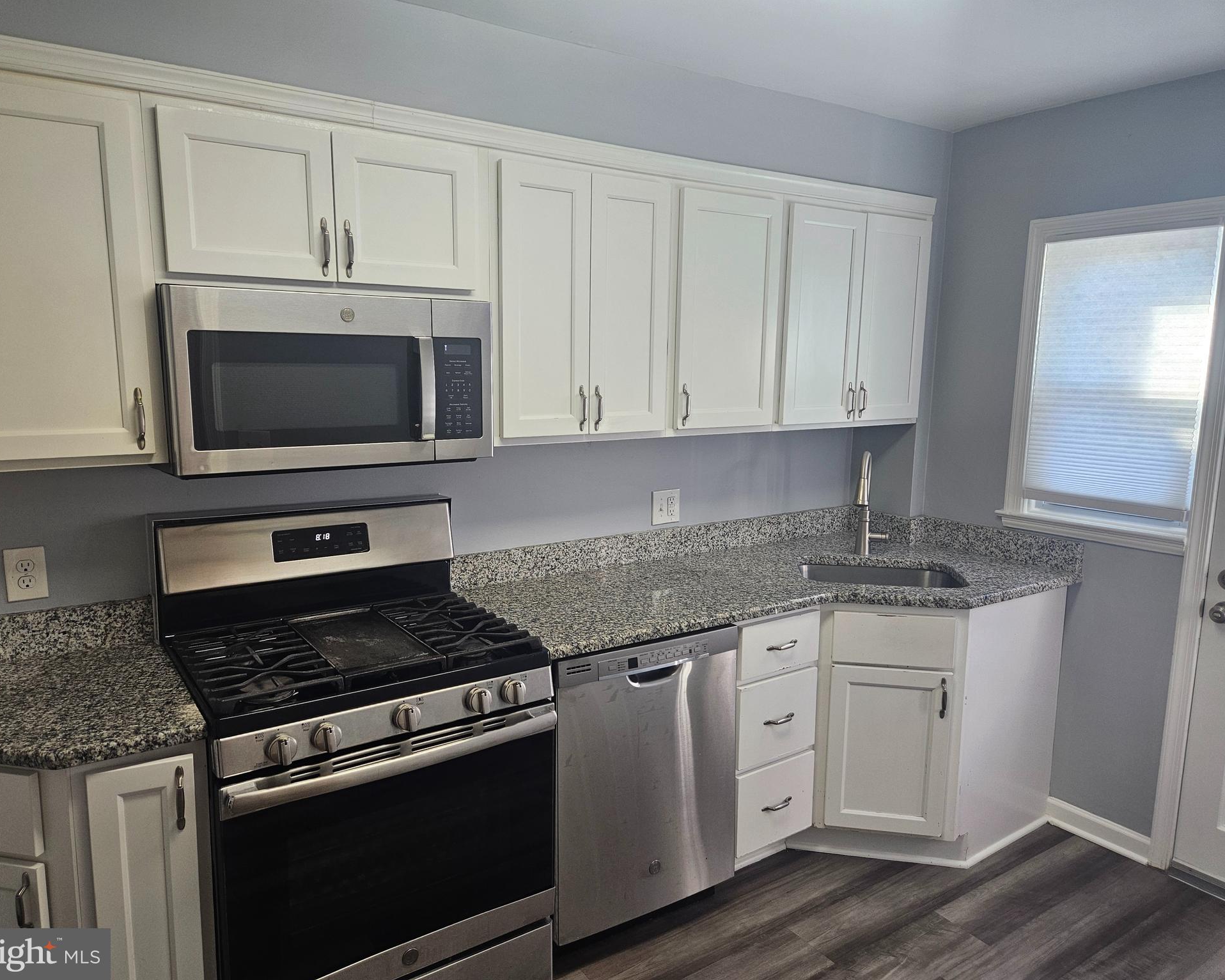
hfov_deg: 70.3
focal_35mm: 24
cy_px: 490
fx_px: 870
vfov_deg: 58.8
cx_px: 605
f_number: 1.8
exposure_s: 1/120
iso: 125
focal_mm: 5.4
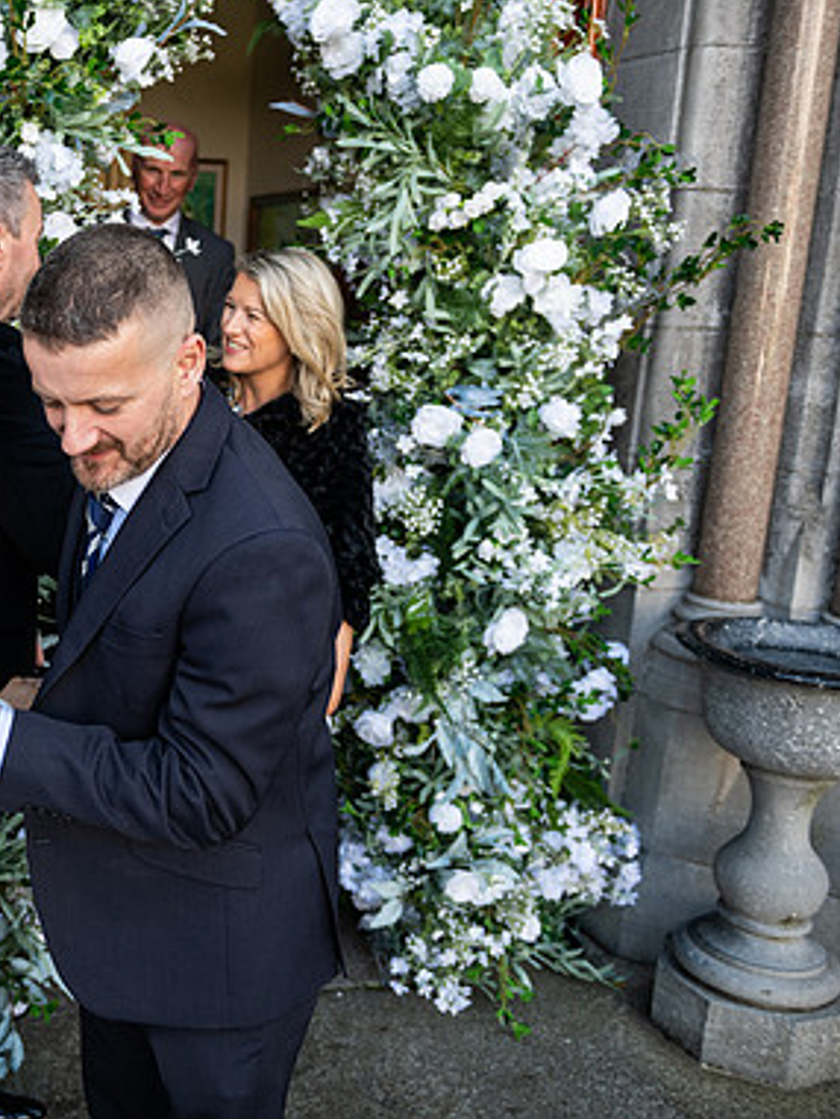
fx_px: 1326
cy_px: 554
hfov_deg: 33.0
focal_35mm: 41
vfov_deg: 45.8
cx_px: 56
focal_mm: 28
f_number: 3.5
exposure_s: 1/400
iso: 320
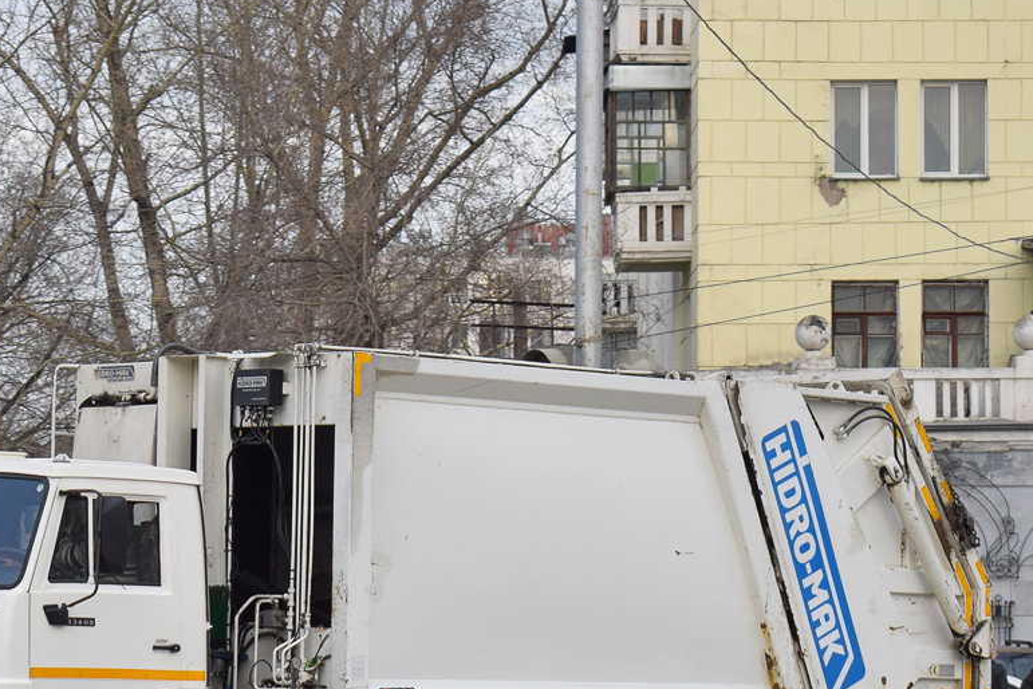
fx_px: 3214
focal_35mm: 112
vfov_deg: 12.2
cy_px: 520
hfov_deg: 18.2
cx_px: 336
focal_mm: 48
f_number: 5.6
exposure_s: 1/800
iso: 400
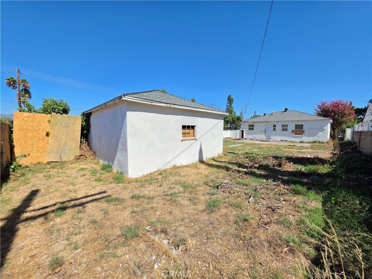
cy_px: 140
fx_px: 140
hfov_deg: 106.2
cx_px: 186
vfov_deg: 89.9
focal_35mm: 13
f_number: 1.9
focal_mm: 2.2
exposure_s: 1/2586
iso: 40
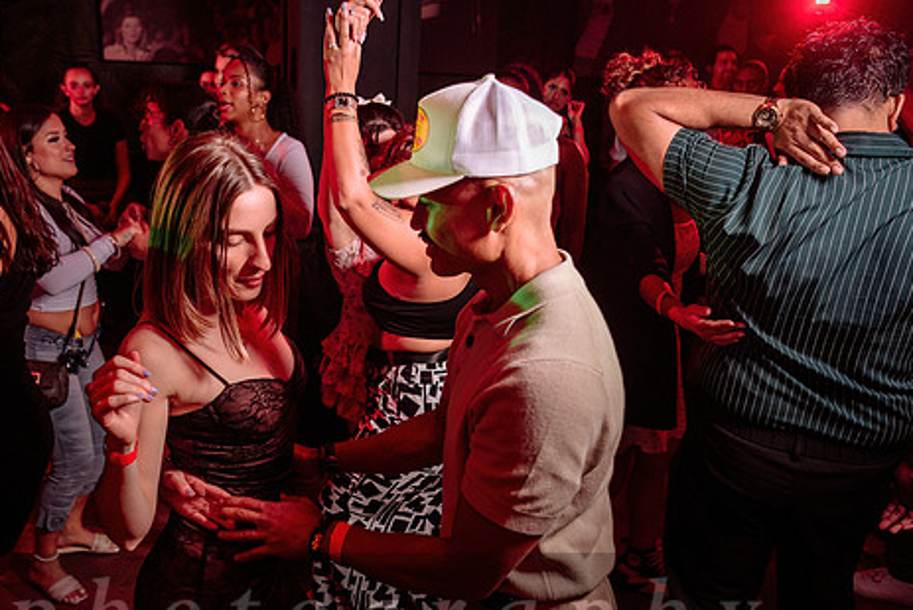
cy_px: 324
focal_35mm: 32
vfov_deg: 41.1
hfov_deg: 58.5
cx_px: 393
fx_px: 812
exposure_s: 1/40
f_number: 3.2
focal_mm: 24
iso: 800
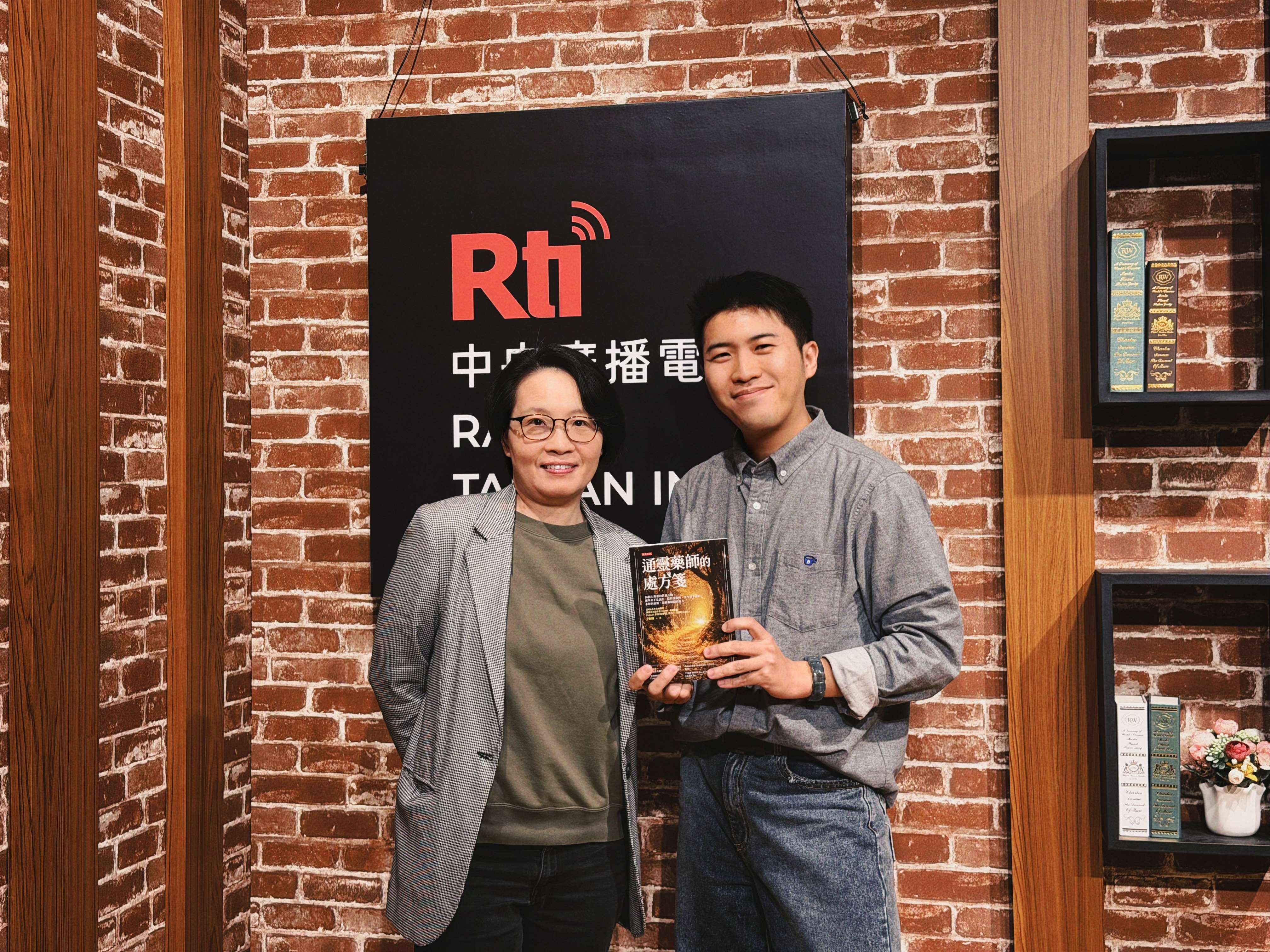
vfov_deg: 30.3
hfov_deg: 39.7
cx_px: 635
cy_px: 476
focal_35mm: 48
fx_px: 1761
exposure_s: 1/60
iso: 80
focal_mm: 6.76
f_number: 1.78
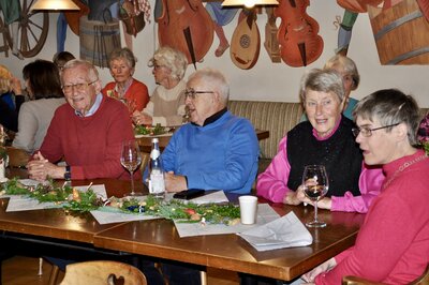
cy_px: 142
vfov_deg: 18.9
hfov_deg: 28.1
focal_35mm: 72
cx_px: 214
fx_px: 857
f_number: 4.8
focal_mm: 48
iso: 200
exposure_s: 1/60
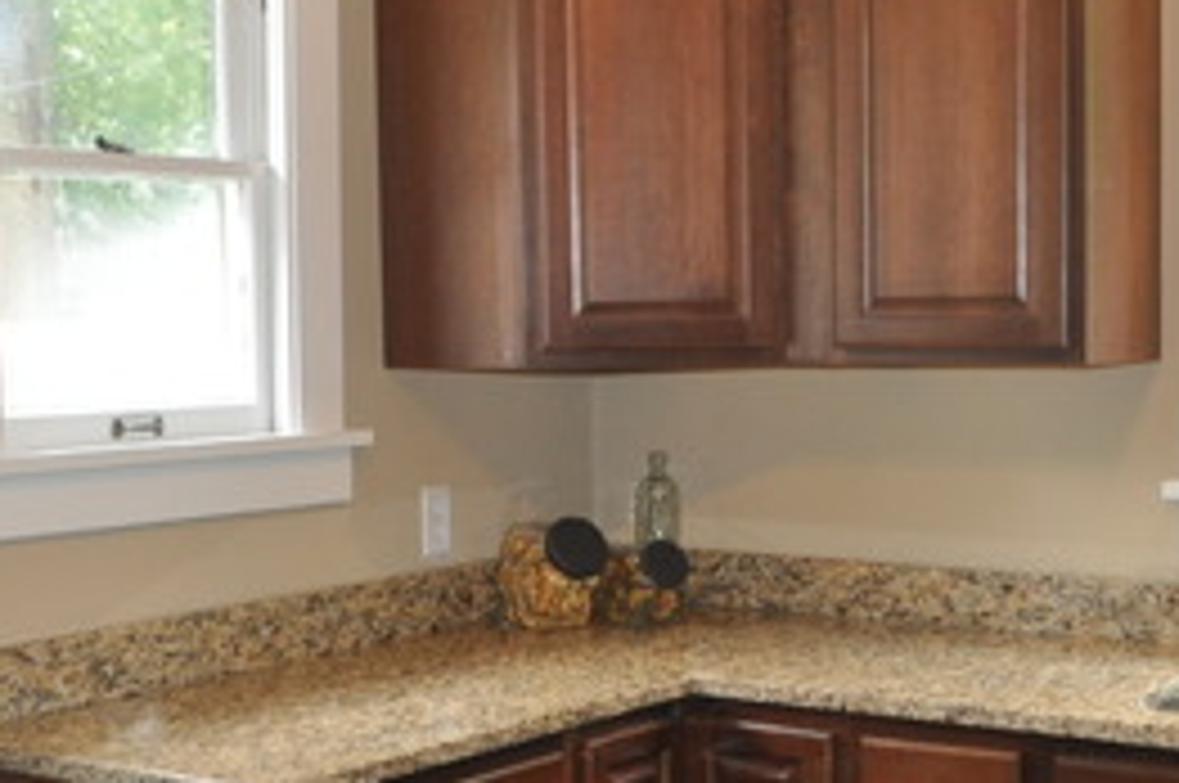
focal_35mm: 66
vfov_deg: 20.5
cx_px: 630
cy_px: 461
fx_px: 2159
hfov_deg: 30.5
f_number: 3.5
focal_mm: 18
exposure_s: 1/60
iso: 800
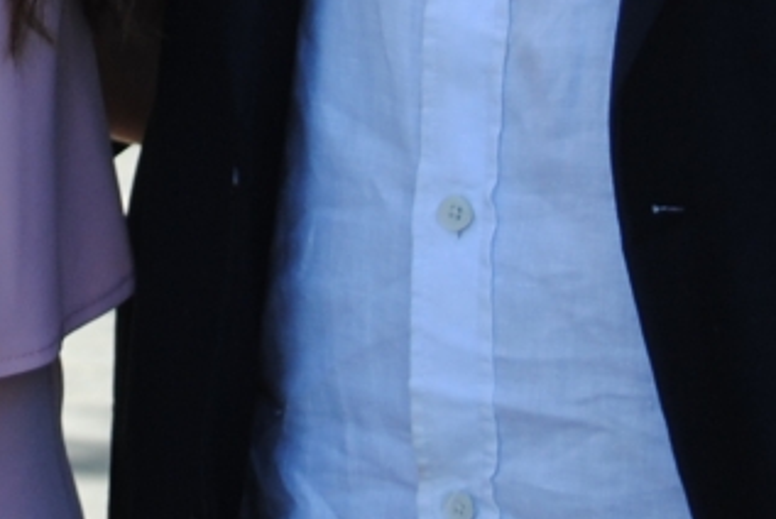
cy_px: -498
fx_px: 6667
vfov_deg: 4.4
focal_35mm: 309
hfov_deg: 6.6
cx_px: -81
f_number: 5.6
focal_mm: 34
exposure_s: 1/125
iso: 100
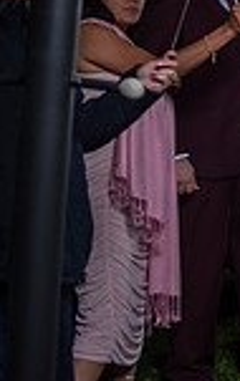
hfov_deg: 10.5
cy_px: 64
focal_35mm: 95
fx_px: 989
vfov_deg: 21.5
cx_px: 682
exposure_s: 1/200
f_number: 2.8
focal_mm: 24
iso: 100
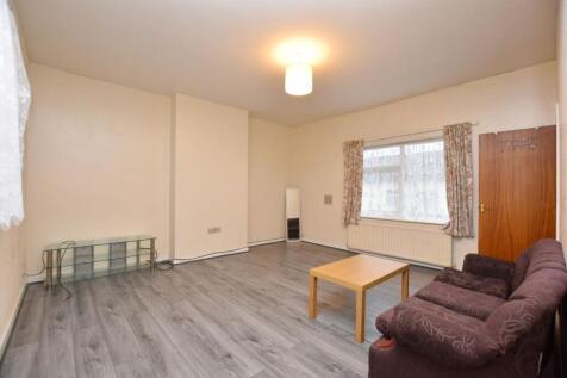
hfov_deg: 100.4
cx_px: 284
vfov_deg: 77.3
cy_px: 189
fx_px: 236
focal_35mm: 15
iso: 900
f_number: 4
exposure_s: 1/125
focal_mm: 10
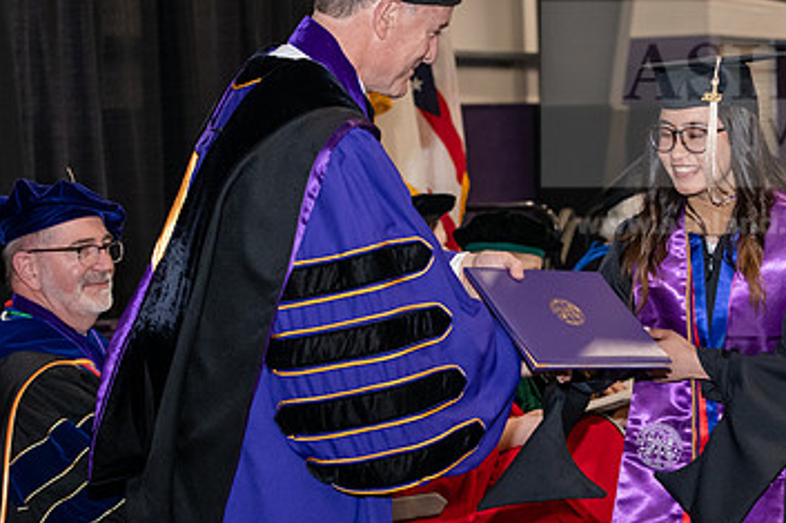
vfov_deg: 11.9
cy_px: 270
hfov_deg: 17.8
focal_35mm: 115
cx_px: 474
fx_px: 2510
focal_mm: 70
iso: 2500
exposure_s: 1/200
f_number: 5.6
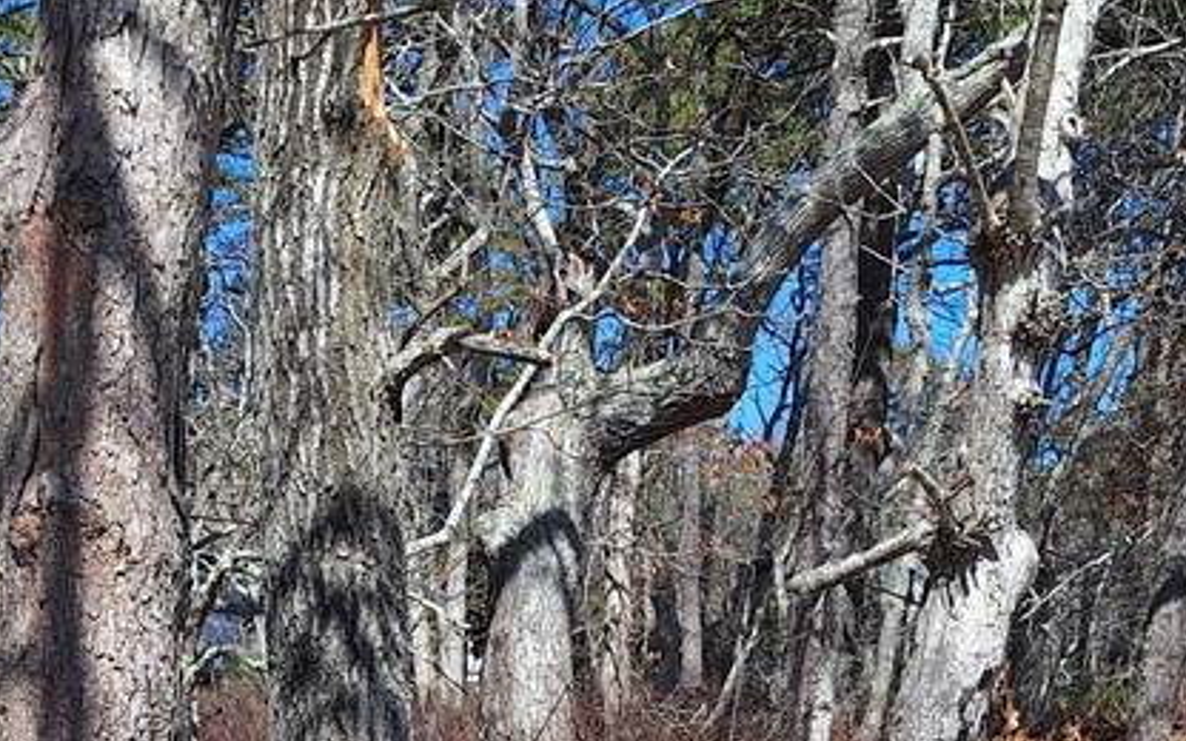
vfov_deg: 15.4
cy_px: 1248
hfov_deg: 27.4
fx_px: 2424
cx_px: 696
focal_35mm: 75
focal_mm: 5.54
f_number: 1.8
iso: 40
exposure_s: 1/2169
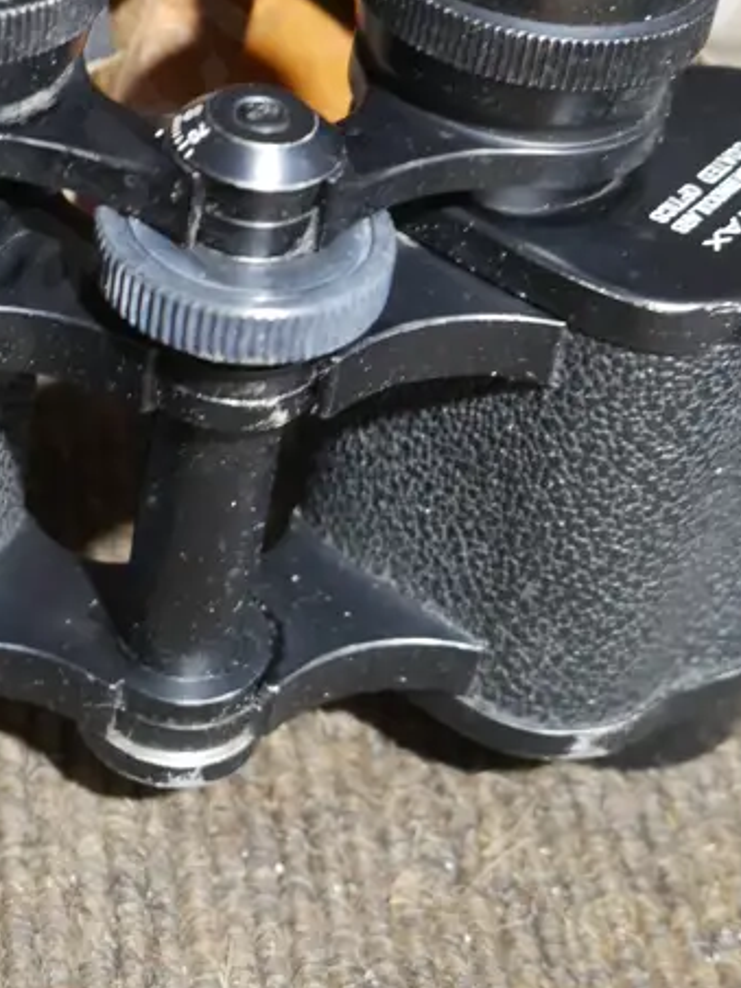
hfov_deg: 17.0
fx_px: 2455
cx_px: 118
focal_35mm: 86
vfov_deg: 22.4
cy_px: 153
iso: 3200
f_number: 4.1
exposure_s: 1/60
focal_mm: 19
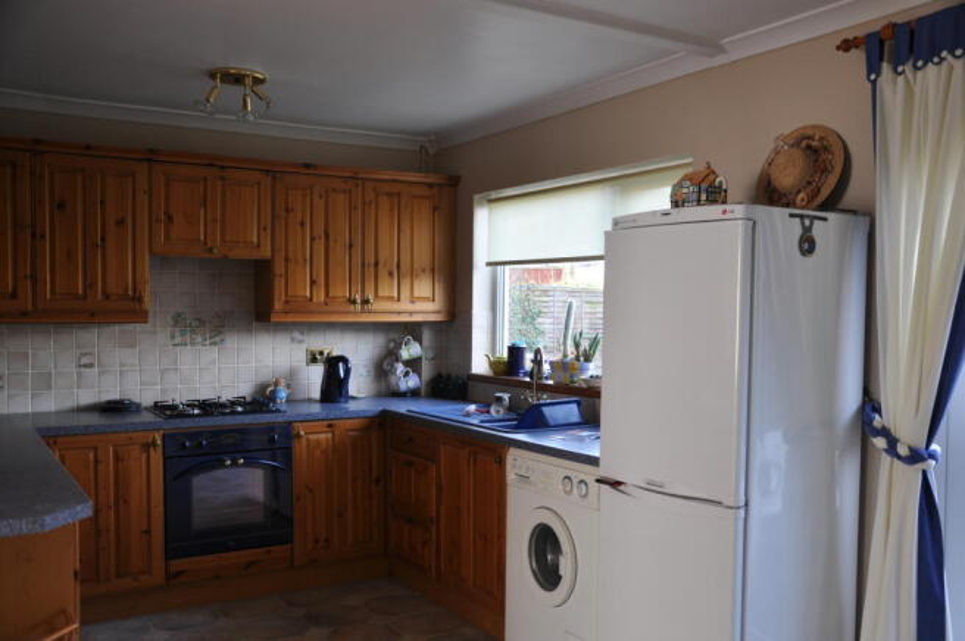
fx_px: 884
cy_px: 320
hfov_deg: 57.3
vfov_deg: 39.9
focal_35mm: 33
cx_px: 482
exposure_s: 1/40
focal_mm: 22
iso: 200
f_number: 3.8
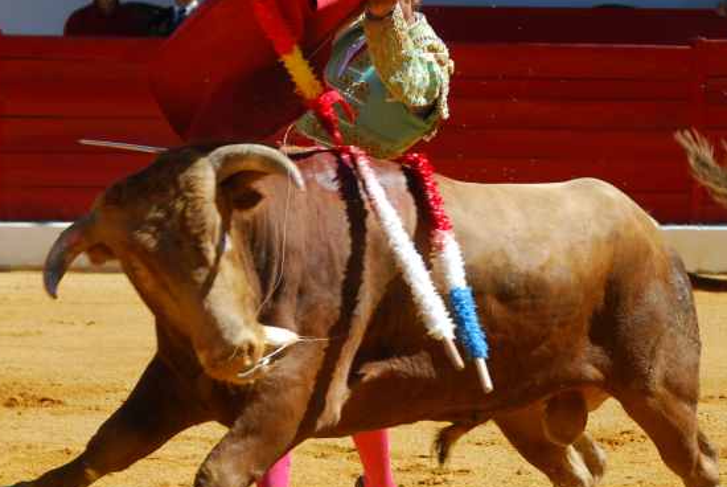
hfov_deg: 9.0
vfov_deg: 6.0
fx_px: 4629
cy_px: 218
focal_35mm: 229
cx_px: 317
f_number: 5
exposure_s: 1/500
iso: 160
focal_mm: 82
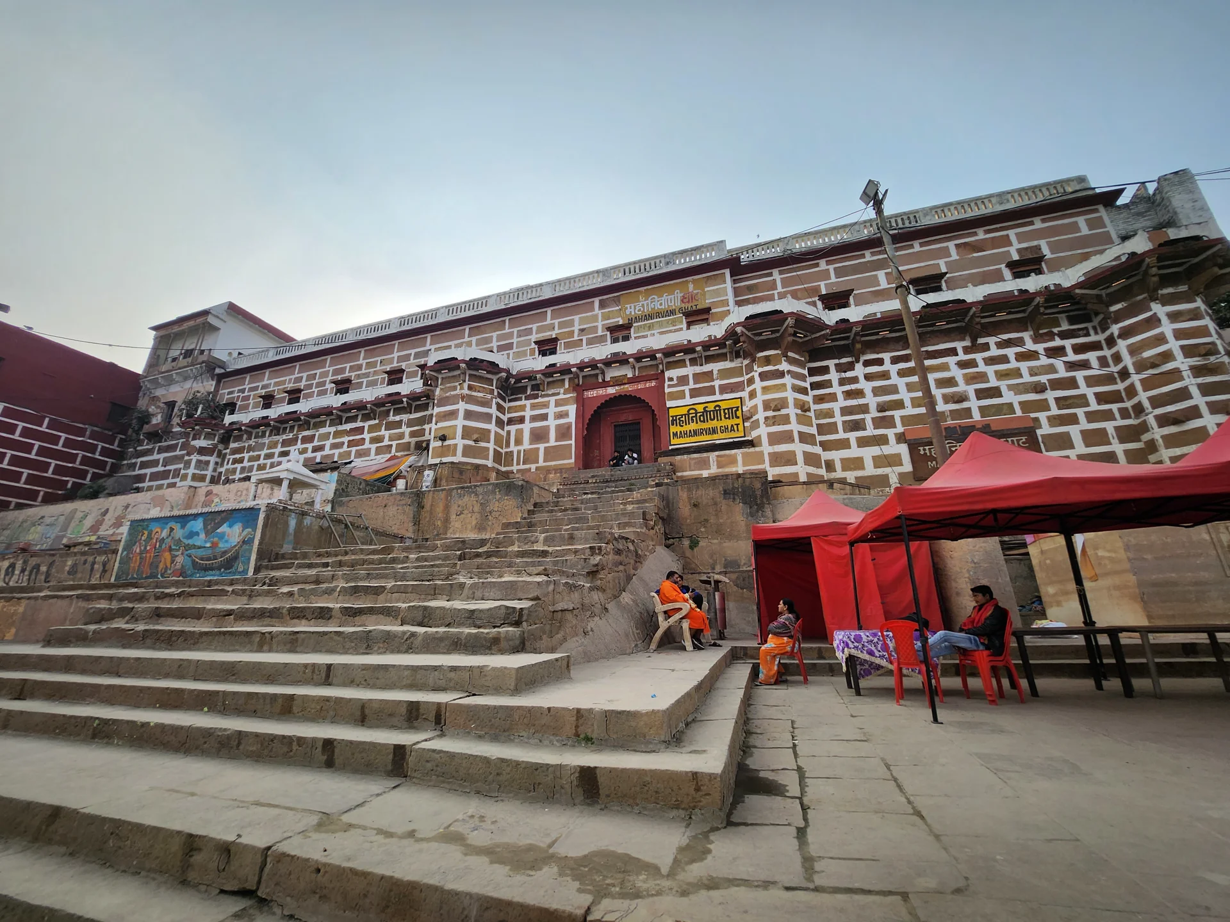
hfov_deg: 106.2
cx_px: 615
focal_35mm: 13
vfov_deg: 89.9
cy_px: 461
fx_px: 462
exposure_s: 1/1041
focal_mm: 1.7
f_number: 2.2
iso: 32
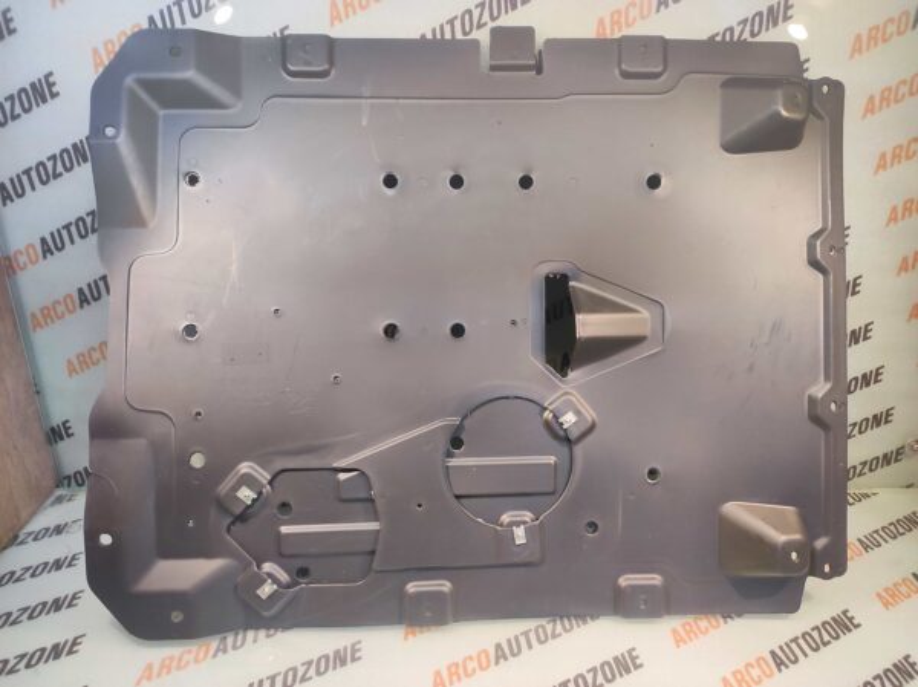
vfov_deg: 74.7
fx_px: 450
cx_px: 459
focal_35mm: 17
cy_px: 344
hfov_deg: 91.1
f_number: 1.79
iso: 314
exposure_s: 1/33
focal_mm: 4.74
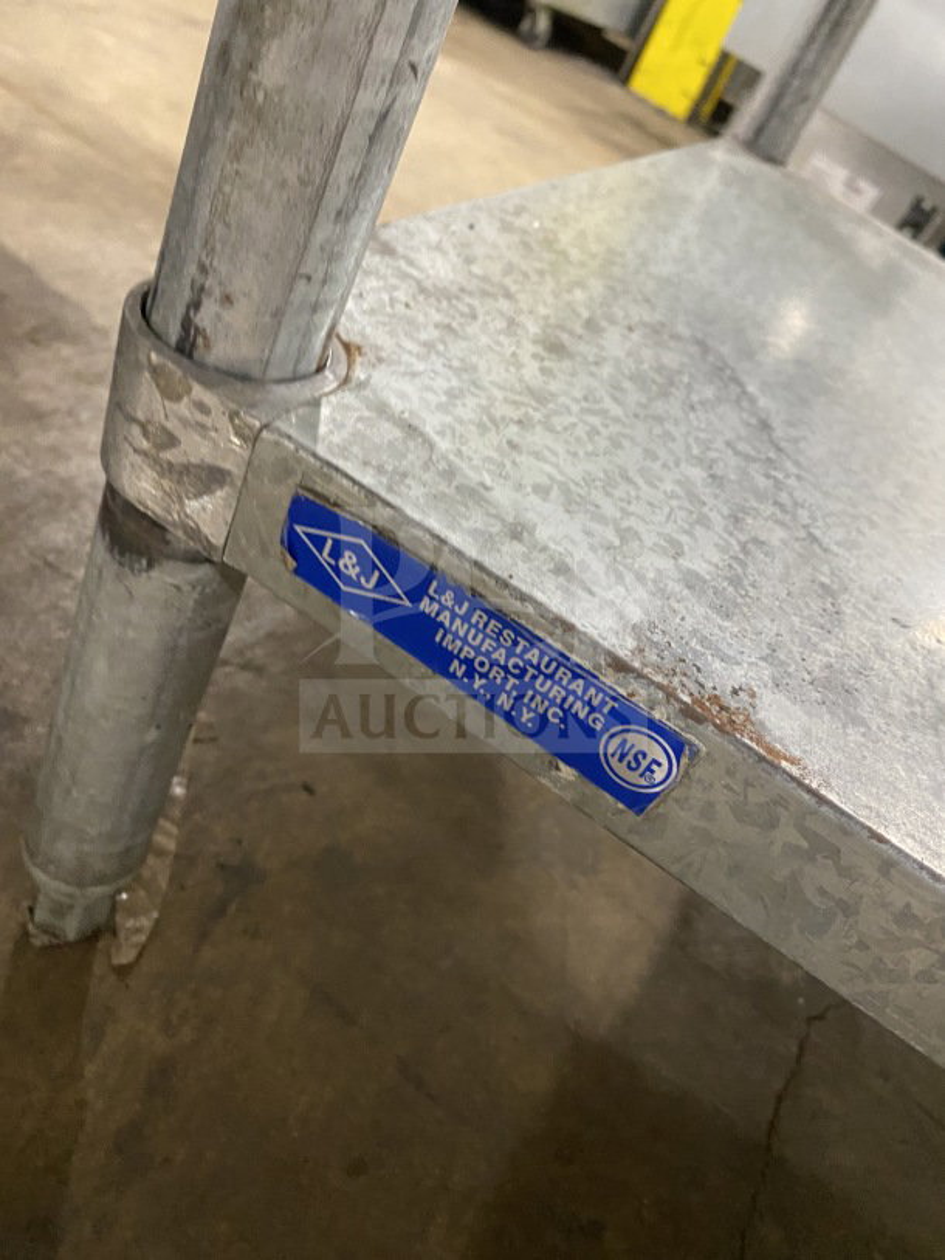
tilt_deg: -35.2
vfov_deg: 67.3
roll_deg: -30.4
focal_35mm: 26
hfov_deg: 53.1
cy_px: 630
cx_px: 472
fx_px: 946
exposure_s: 1/60
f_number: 1.8
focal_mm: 4.25
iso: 400
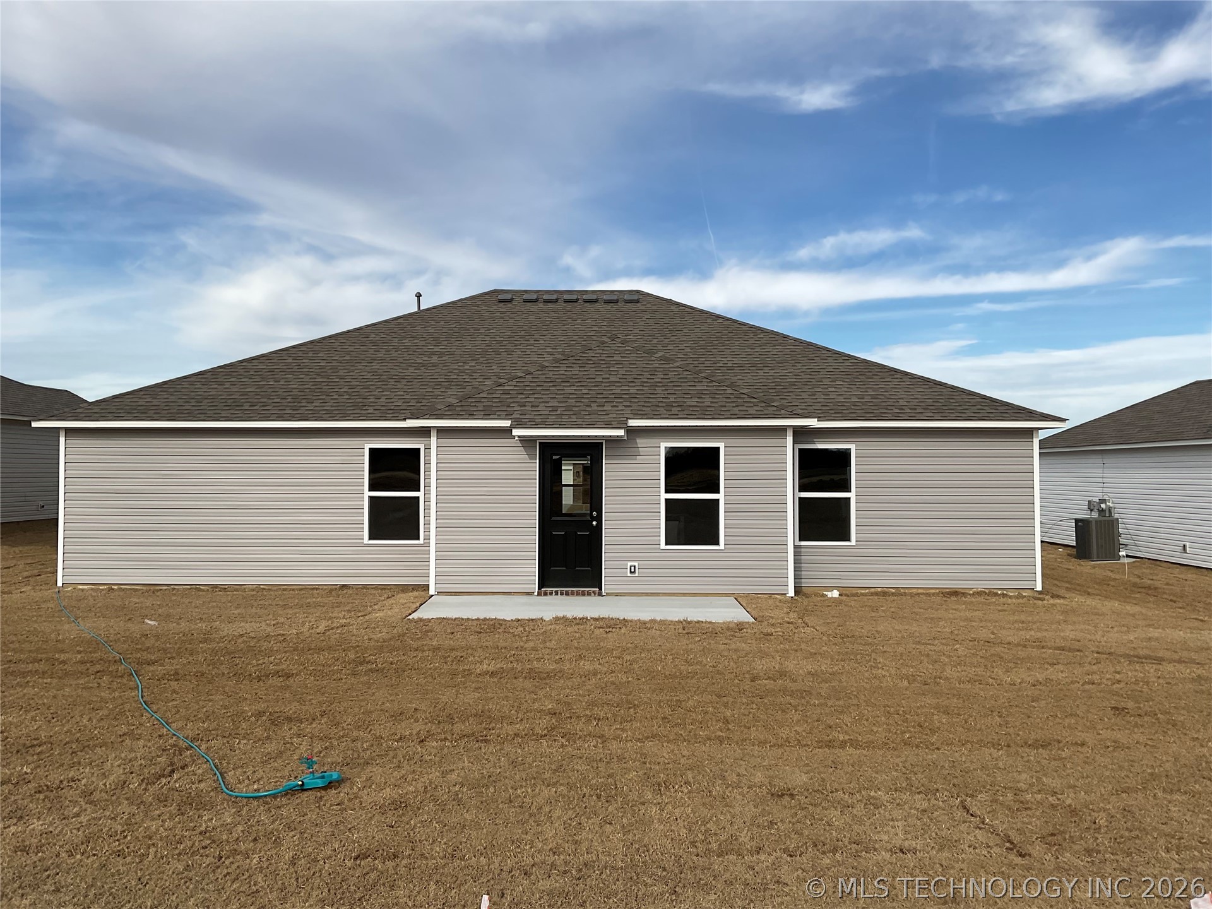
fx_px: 1015
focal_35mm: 29
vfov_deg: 48.2
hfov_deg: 61.7
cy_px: 454
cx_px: 606
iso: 16
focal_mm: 3
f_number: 1.8
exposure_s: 1/2227
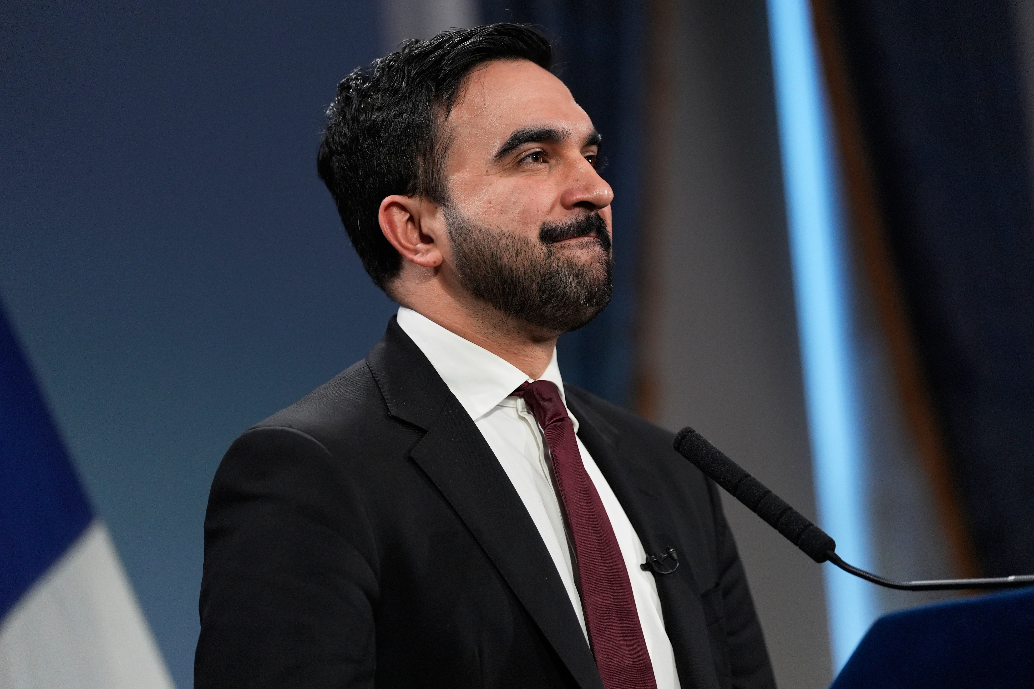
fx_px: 4653
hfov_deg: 12.7
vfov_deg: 8.5
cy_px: 344
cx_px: 517
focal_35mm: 162
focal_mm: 162
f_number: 2.8
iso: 2000
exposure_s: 1/500
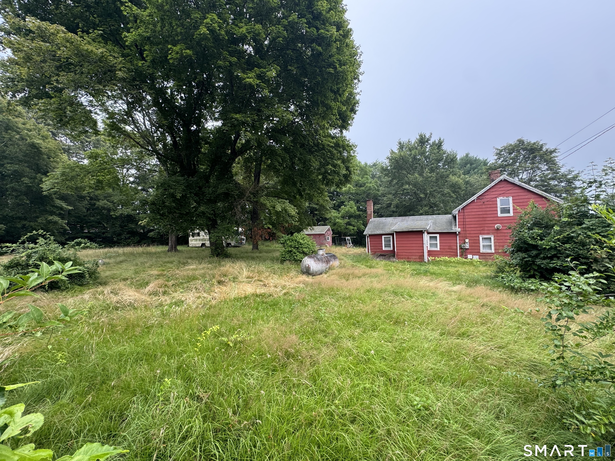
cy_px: 230
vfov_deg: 85.7
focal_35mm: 14
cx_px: 308
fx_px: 249
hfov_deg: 102.1
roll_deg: +0.7
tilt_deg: +2.0
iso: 50
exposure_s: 1/99
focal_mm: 2.22
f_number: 2.2
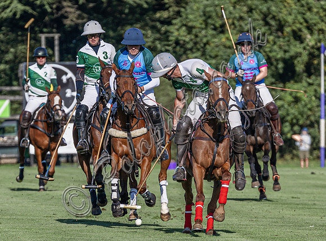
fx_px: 7773
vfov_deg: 1.8
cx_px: 98
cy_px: 245
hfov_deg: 2.4
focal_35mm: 829
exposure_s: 1/2000
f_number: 5.3
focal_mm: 280
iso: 250
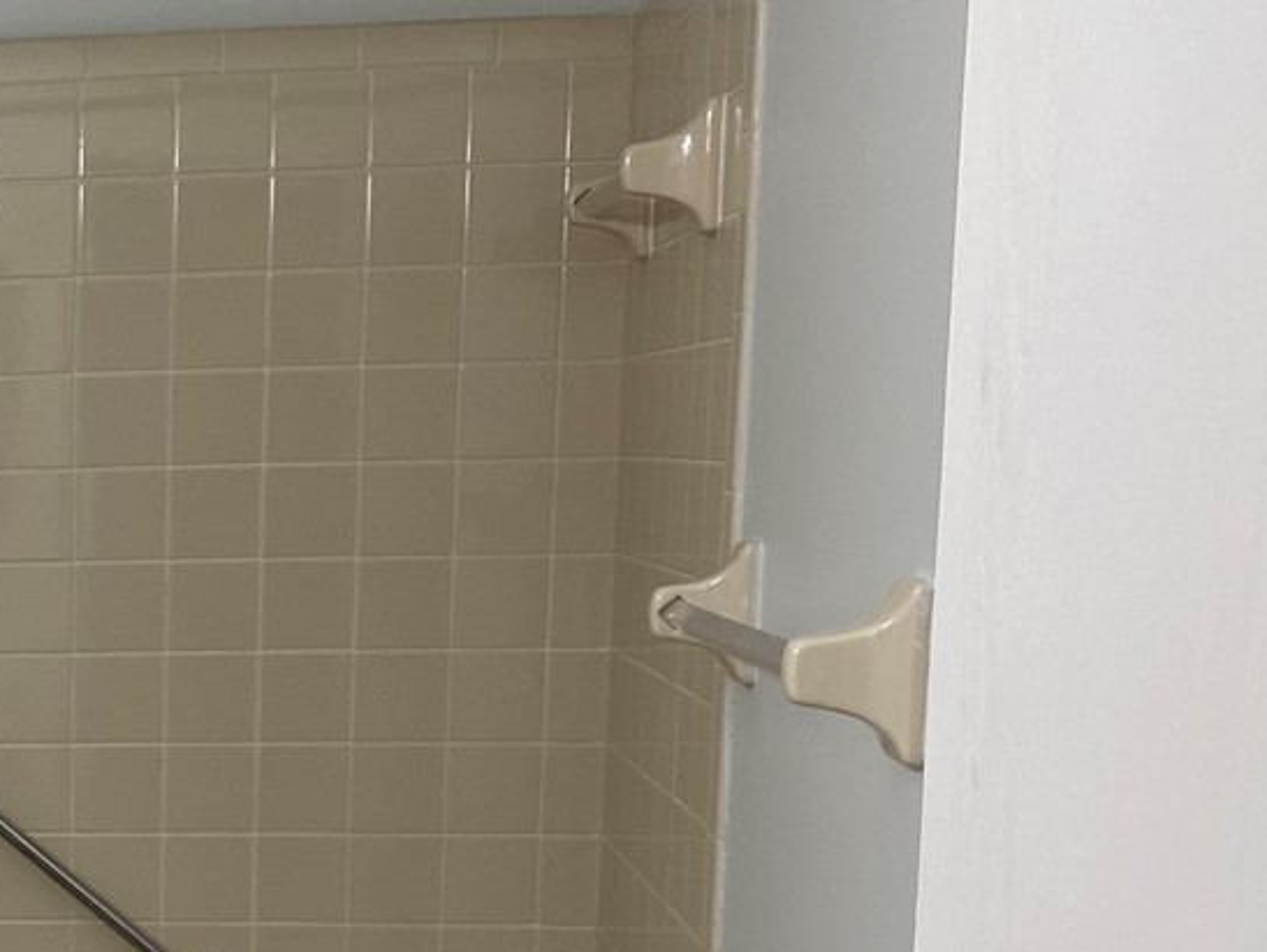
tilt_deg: -9.7
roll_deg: +0.9
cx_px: -202
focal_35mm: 76
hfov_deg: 23.7
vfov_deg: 18.8
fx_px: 2784
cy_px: 982
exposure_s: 1/60
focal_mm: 4.25
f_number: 1.8
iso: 80
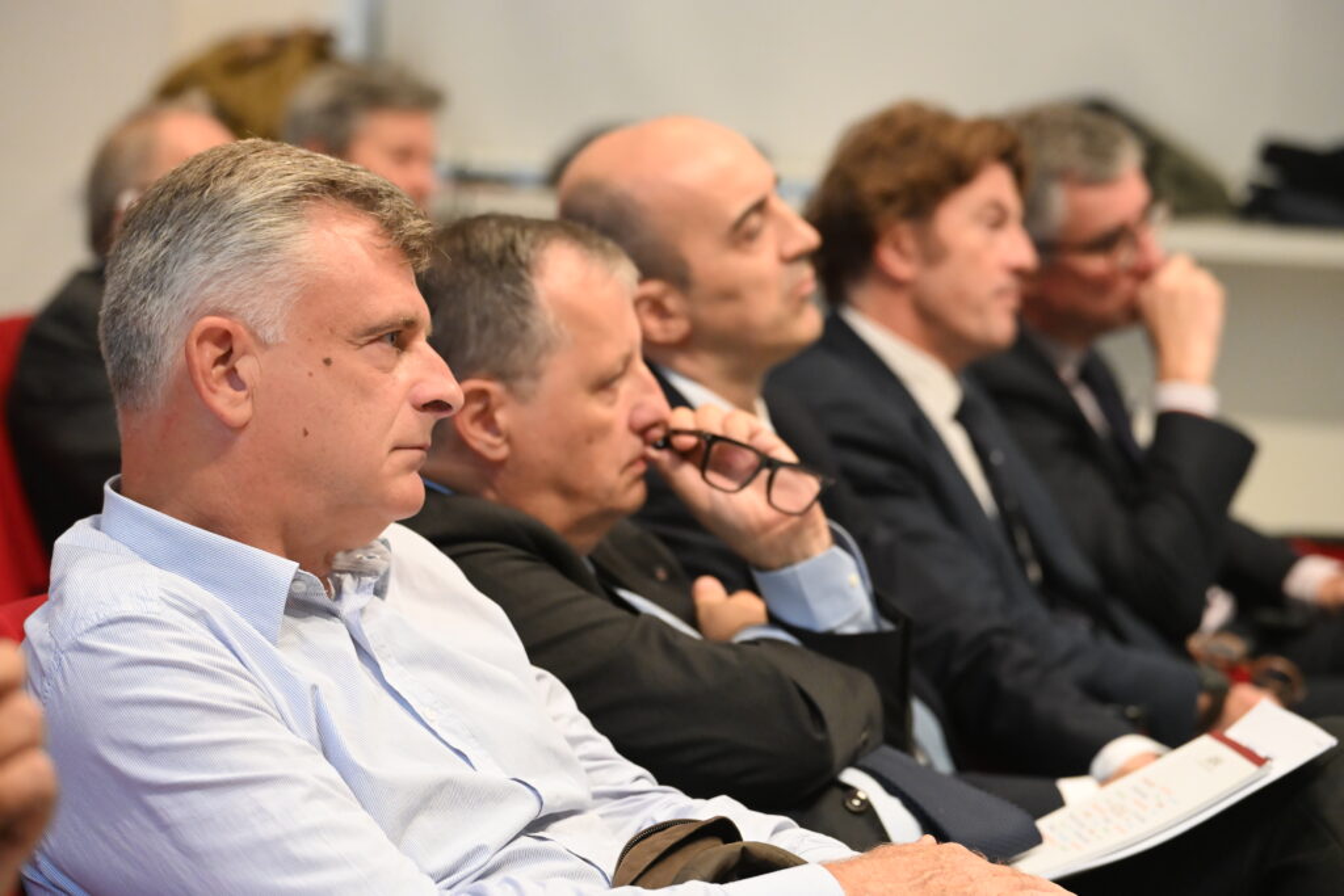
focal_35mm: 110
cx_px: 672
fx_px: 4107
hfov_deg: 18.6
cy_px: 448
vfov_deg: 12.5
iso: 6400
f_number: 4
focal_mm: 110
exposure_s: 1/250
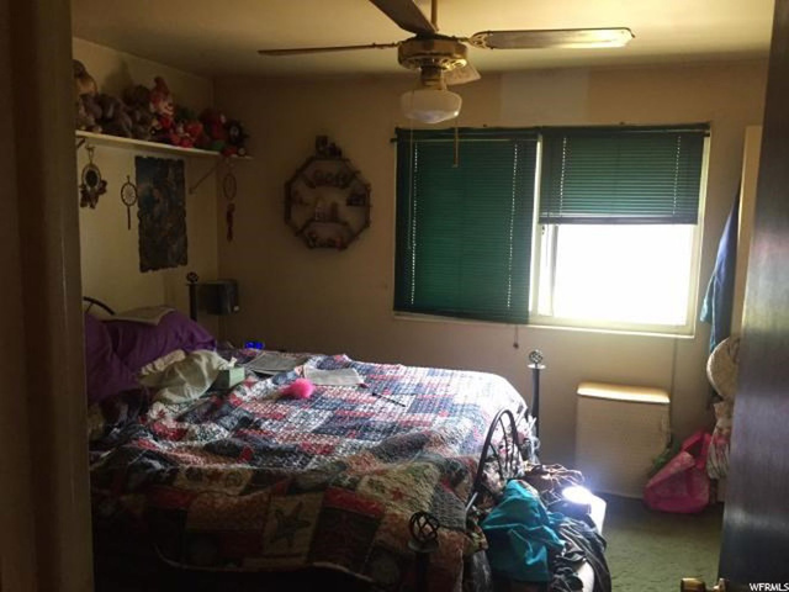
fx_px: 661
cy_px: 296
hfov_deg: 61.7
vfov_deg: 48.2
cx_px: 394
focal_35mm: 29
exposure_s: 1/30
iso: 200
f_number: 2.2
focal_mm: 4.15
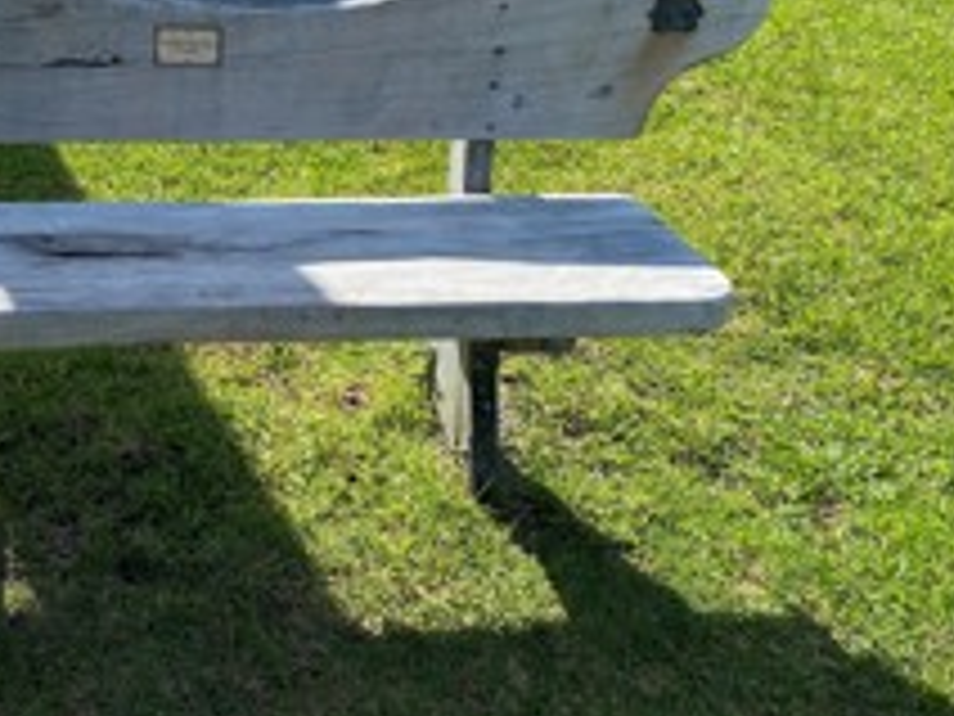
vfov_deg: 33.9
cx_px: 236
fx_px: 1157
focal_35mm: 42
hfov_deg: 43.3
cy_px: 214
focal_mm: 4.25
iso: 32
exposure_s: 1/1701
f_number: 1.8
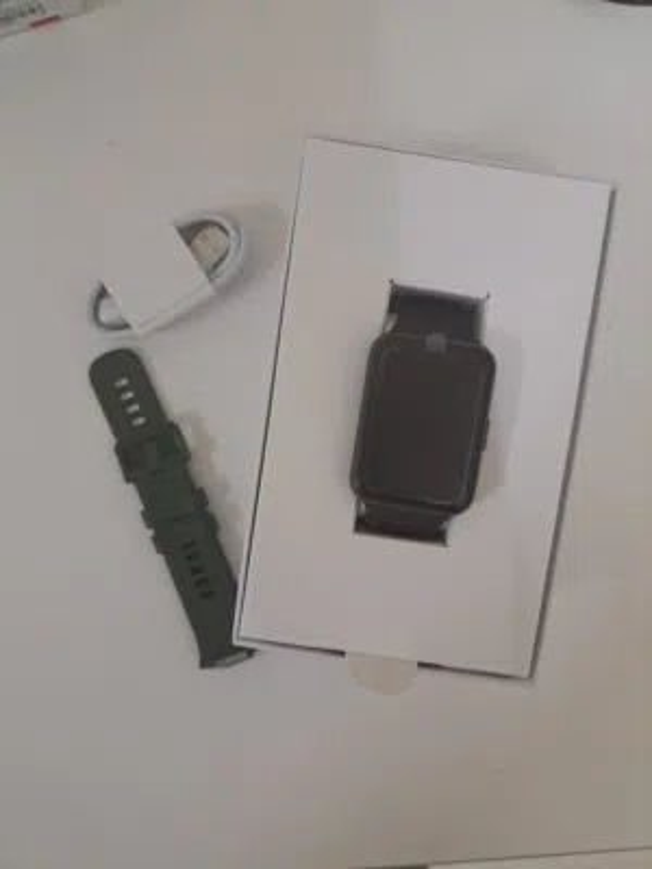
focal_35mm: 24
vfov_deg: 71.6
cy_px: 434
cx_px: 326
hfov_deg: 56.8
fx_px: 603
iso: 400
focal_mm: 5.23
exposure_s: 1/50
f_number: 1.8
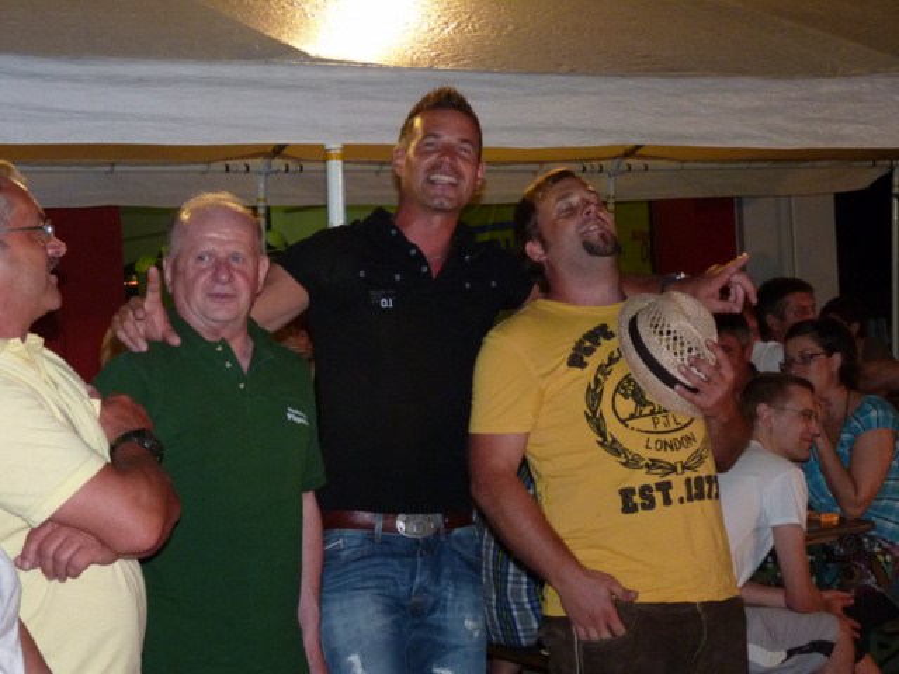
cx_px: 450
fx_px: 2104
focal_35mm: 81
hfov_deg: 24.1
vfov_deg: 18.2
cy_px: 337
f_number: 3.4
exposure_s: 1/40
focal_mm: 14.4
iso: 320
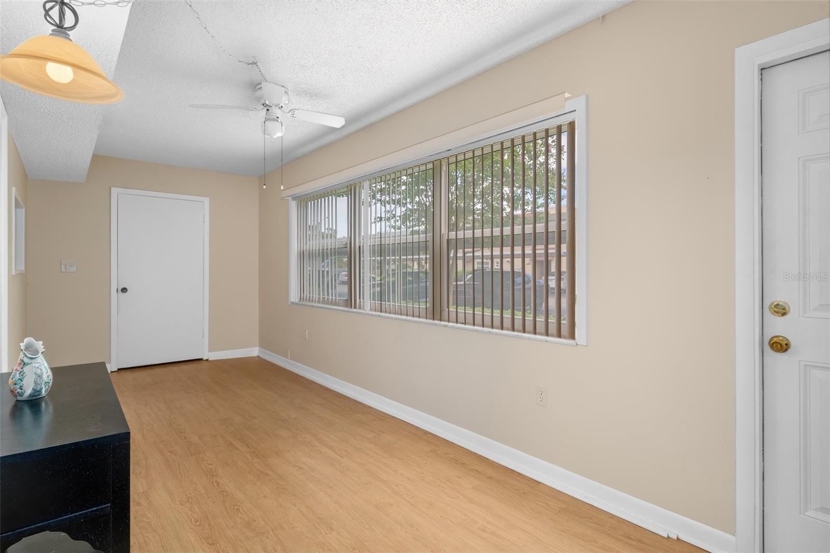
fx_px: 392
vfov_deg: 70.4
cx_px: 415
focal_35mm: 17
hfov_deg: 93.3
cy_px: 276
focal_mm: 17
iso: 320
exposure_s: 1/13
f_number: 8
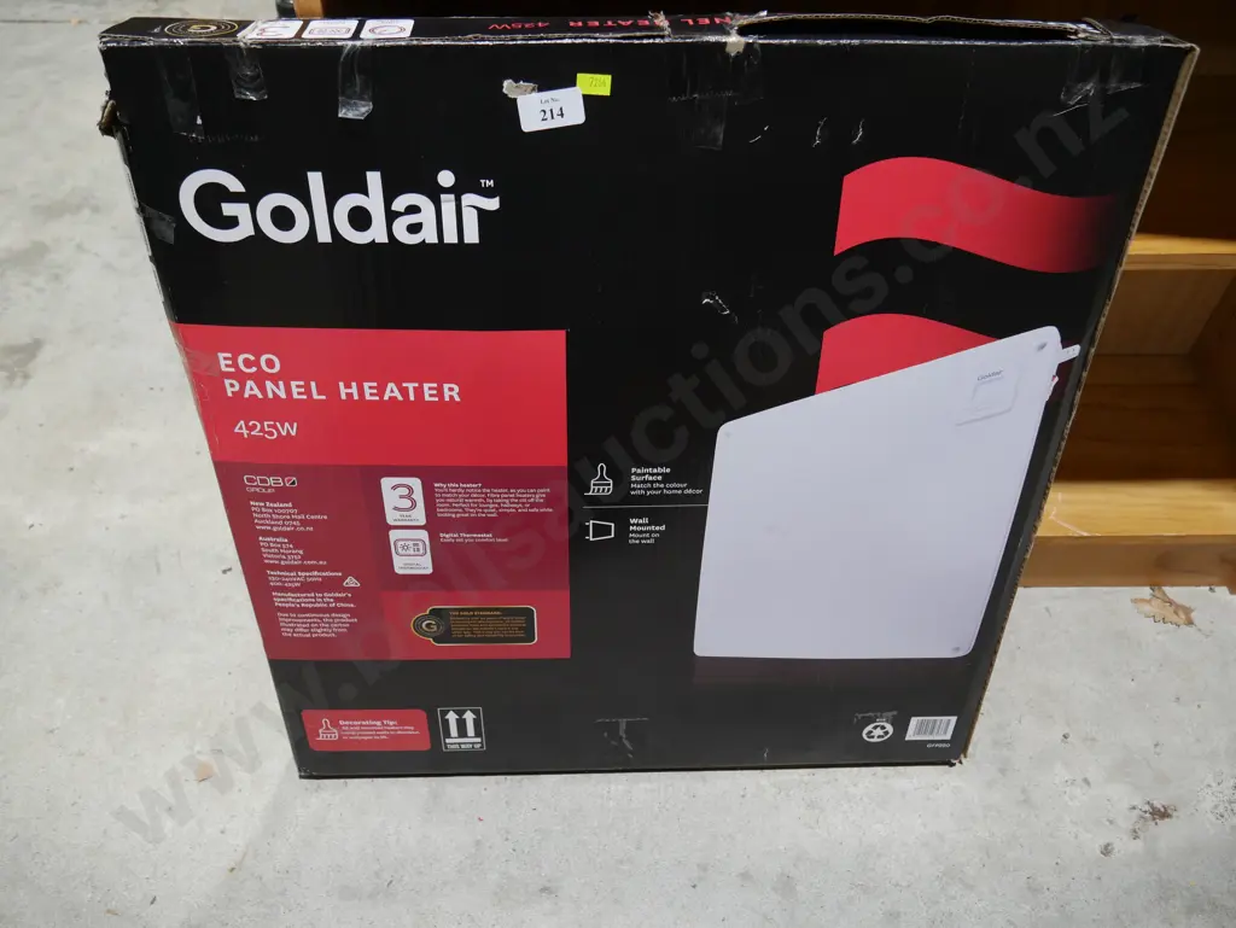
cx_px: 618
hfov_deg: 63.4
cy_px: 464
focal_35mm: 28
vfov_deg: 49.8
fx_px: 1000
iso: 320
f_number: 4
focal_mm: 14
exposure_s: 1/60
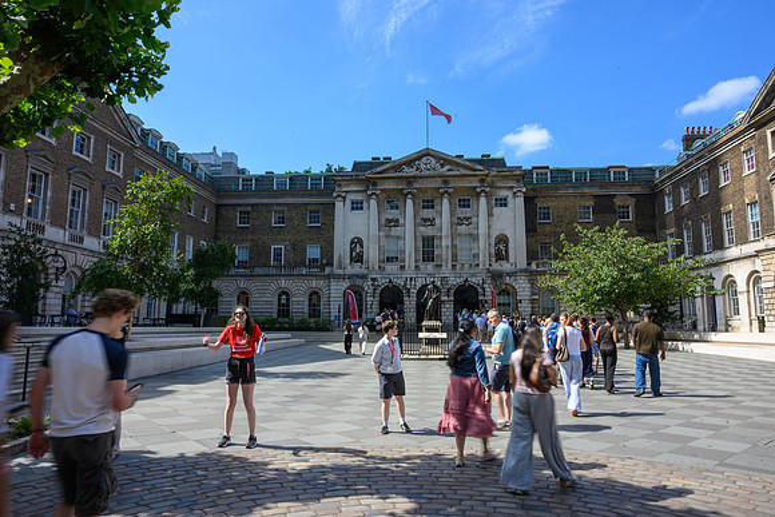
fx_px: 527
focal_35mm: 24
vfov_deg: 52.3
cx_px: 388
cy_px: 258
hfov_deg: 72.7
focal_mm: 24
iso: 50
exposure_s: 1/20
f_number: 20
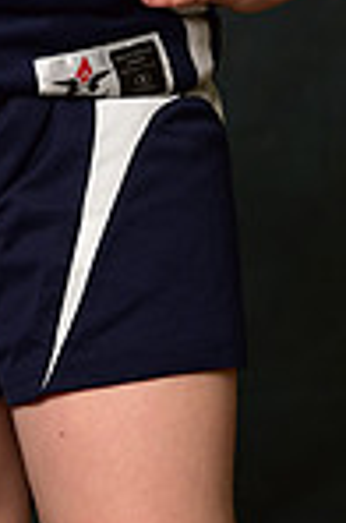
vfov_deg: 6.0
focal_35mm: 338
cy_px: -474
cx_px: -44
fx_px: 4895
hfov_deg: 4.0
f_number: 4.5
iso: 250
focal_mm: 86
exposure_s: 1/160
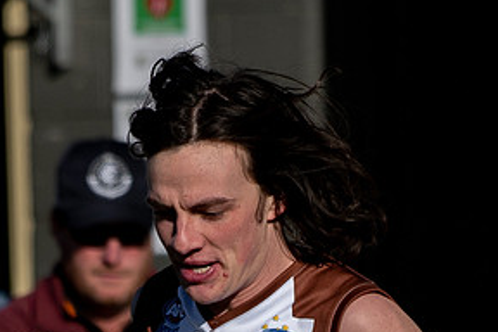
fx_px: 25603
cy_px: 490
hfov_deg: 1.1
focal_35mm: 1851
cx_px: 229
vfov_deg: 0.7
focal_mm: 200
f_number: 3.5
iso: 100
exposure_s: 1/2500
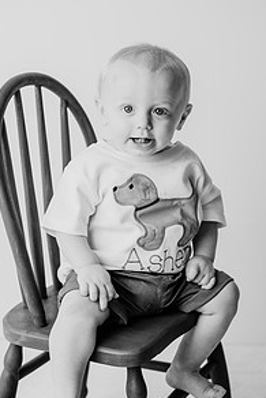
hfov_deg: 17.7
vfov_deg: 26.3
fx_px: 852
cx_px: 120
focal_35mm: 77
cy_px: 237
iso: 100
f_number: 2.5
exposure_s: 1/160
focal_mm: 50
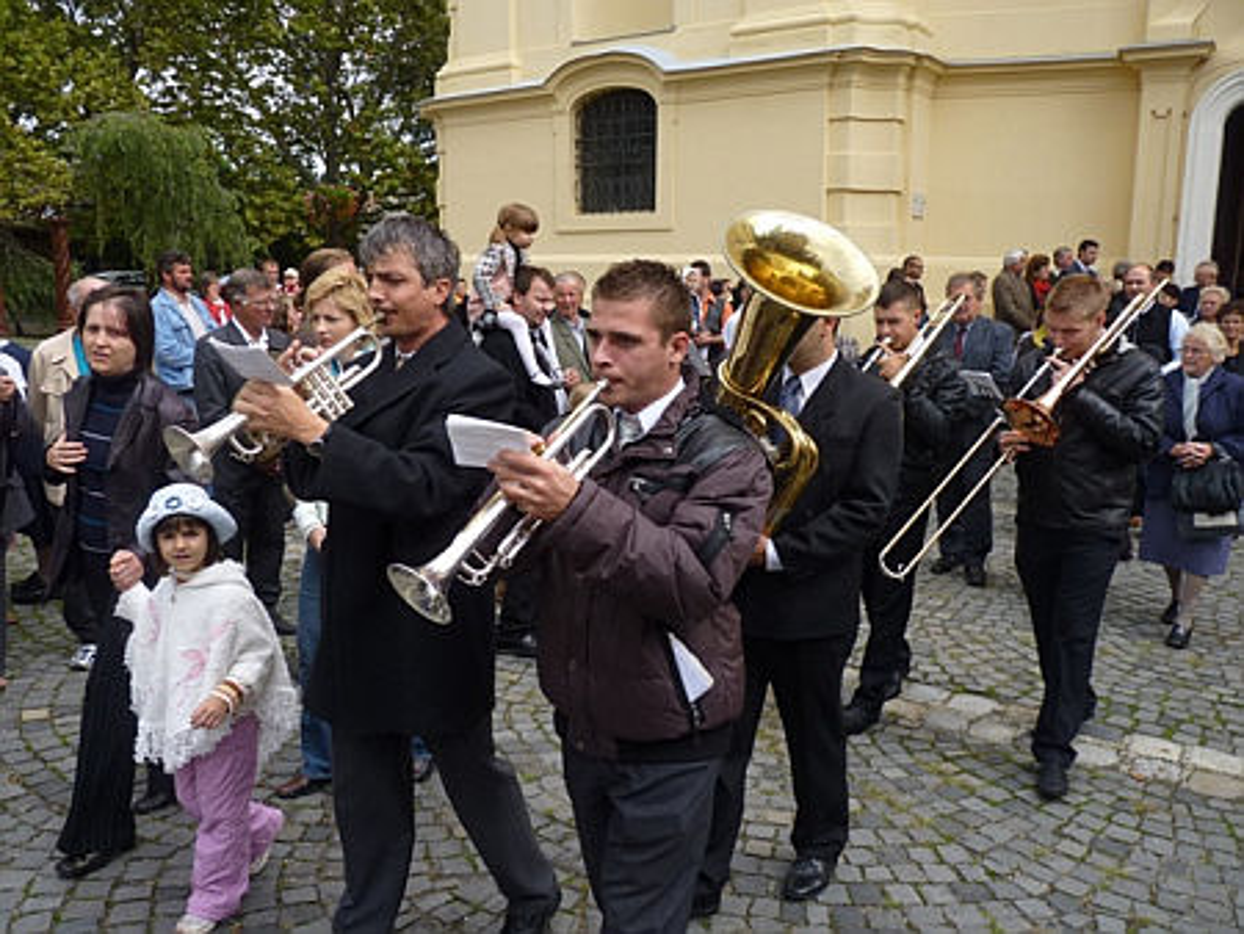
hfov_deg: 63.4
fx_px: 1007
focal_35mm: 28
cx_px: 622
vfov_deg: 49.8
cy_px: 467
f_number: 2.8
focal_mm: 5
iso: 100
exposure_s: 1/500
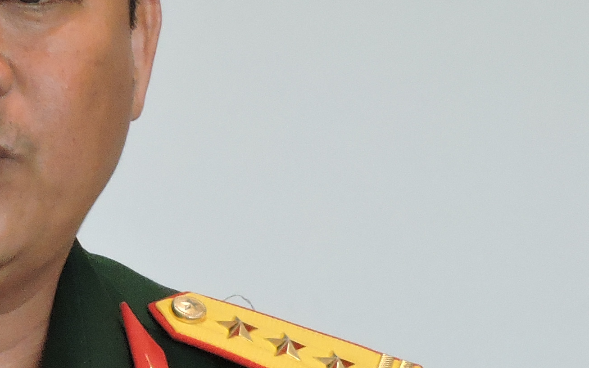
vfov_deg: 2.6
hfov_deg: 4.2
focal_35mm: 504
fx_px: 8092
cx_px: -35
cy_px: 319
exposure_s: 1/30
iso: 400
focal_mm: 24.2
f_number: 5
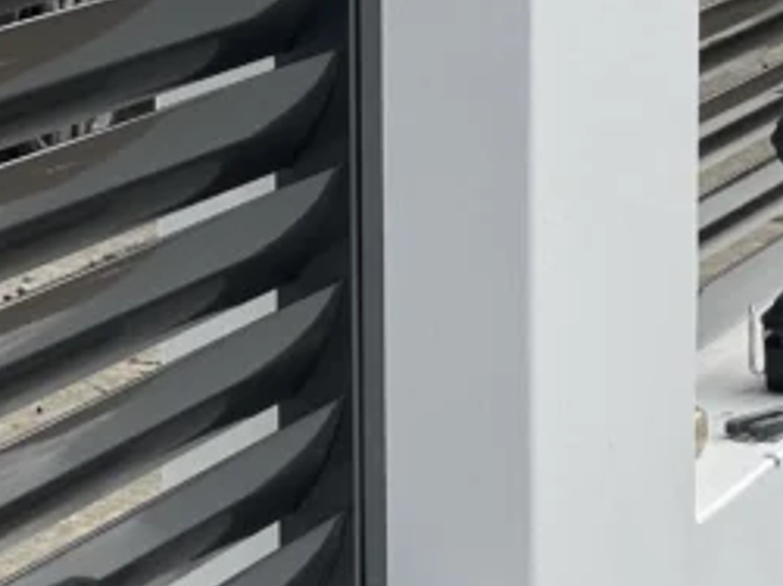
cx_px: 493
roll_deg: -0.1
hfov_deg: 9.3
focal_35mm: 212
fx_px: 4793
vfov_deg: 7.0
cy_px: 125
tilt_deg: -8.3
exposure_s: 1/705
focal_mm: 6
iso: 20
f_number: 2
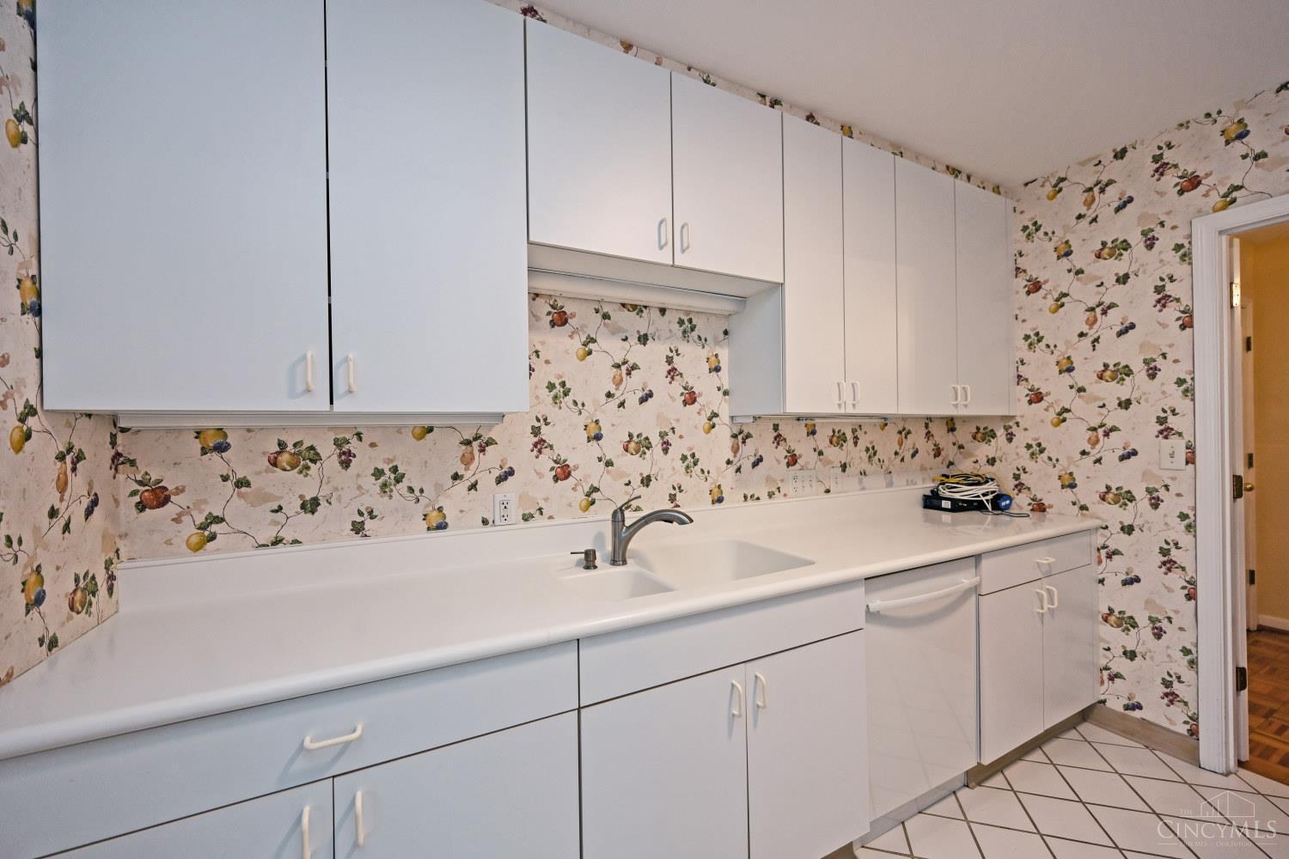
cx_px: 644
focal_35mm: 14
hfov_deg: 104.3
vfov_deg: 81.2
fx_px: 501
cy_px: 430
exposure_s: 1/60
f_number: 4
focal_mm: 14
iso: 320
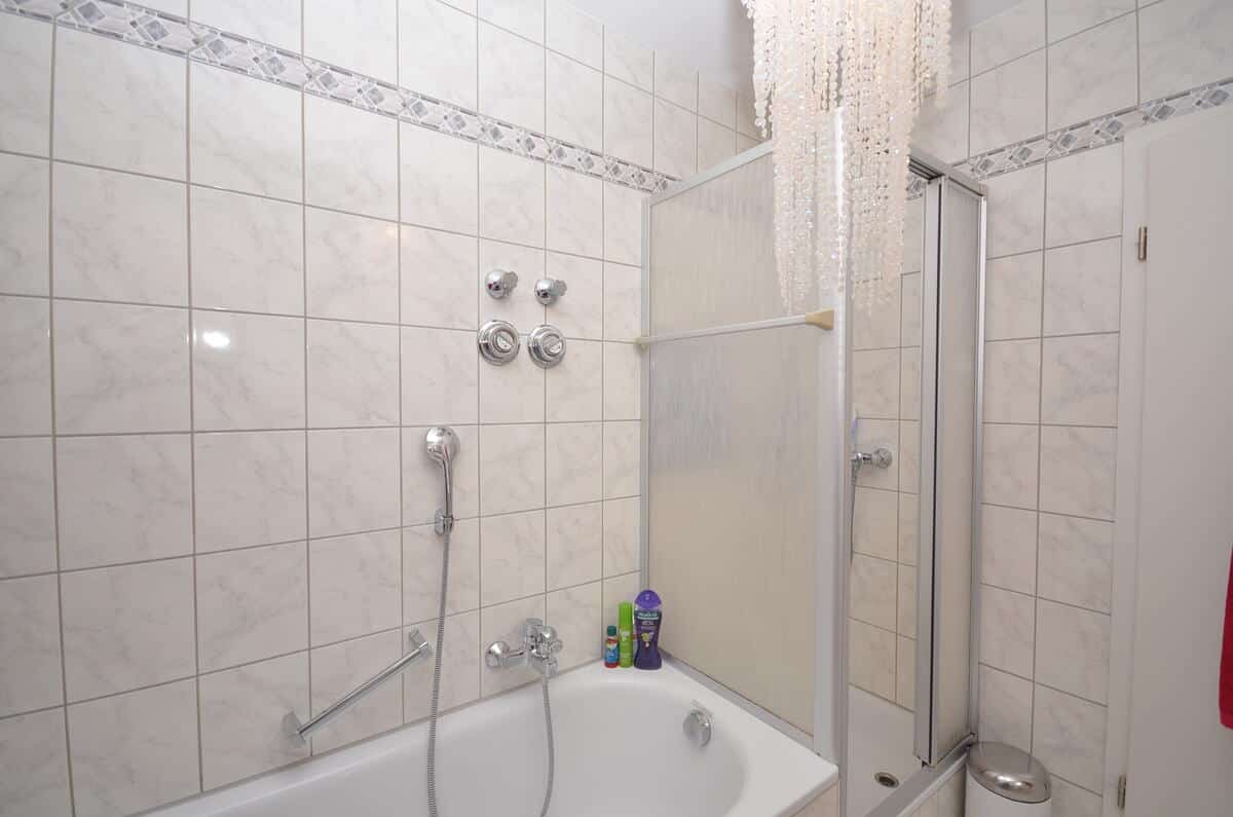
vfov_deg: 77.1
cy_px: 408
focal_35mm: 15
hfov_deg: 100.5
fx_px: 513
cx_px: 616
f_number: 5
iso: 200
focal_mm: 10
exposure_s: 1/80
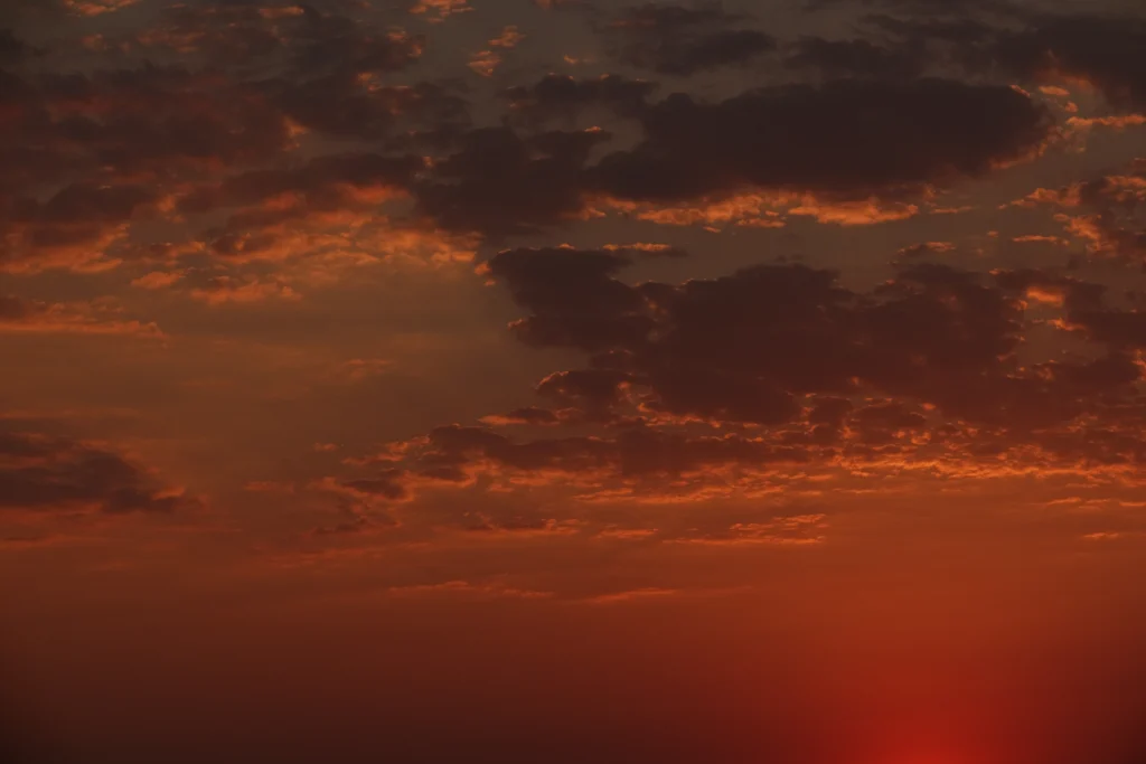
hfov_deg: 18.1
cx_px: 573
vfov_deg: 12.1
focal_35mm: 113
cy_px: 382
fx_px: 3597
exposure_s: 1/1400
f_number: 4
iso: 160
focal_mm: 75
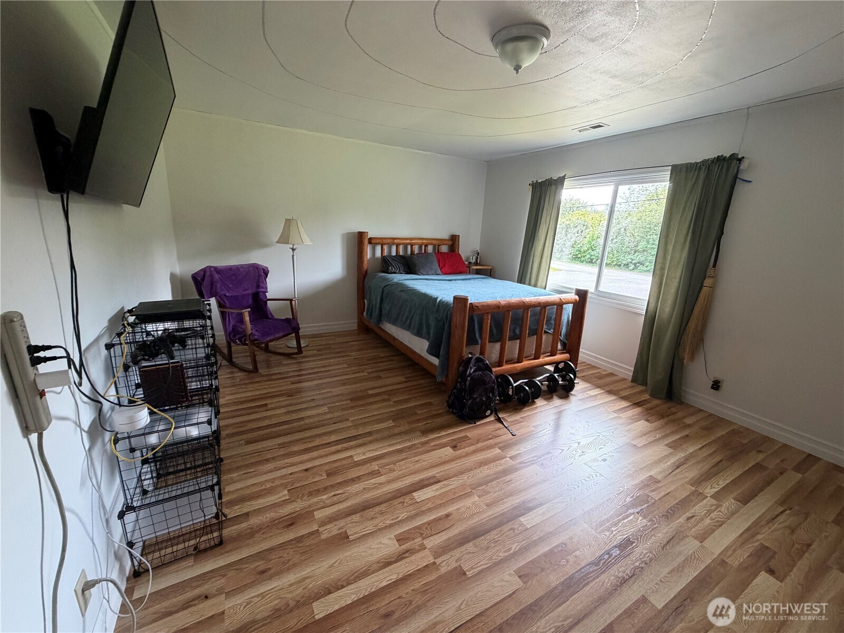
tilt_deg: -15.2
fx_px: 341
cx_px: 422
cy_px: 316
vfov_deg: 85.7
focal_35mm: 14
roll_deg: -2.3
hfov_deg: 102.1
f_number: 2.2
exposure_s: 1/77
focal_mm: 2.22
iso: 320
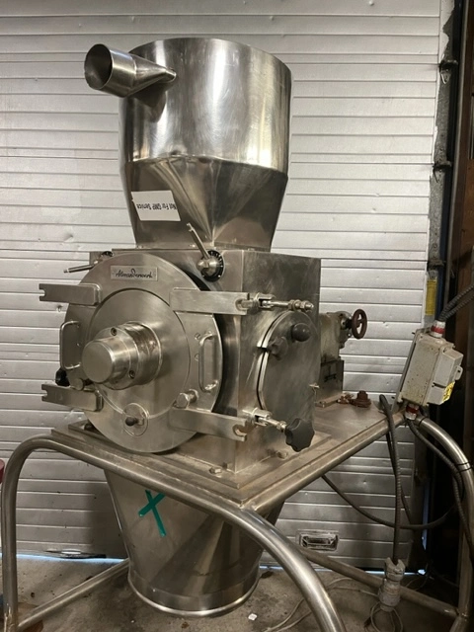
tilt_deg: -3.2
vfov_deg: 67.3
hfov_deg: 53.1
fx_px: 475
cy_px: 316
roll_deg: +0.3
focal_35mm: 26
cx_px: 237
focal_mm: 5.1
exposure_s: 1/60
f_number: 1.6
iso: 400
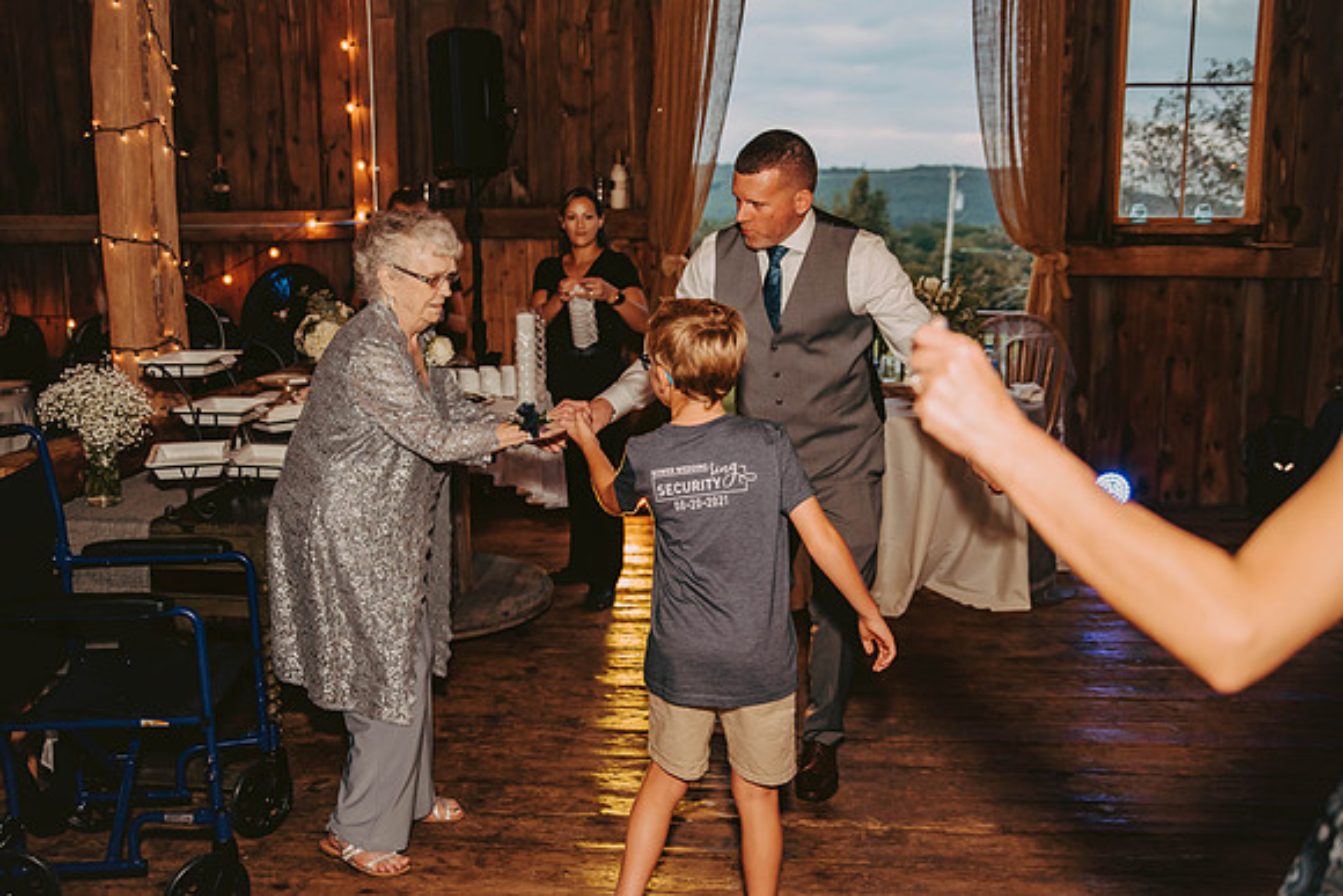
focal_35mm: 35
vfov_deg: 37.8
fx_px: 1310
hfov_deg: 54.3
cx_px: 672
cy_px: 448
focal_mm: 32
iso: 800
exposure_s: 1/200
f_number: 2.8
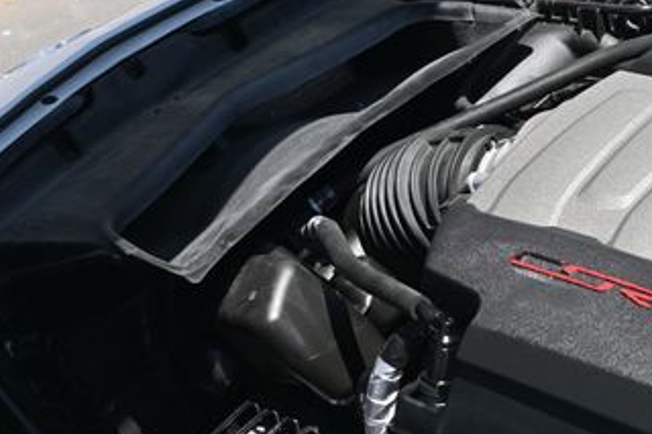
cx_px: 646
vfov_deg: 16.5
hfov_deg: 23.6
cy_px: 306
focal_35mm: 82
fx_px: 1493
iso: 110
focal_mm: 27.5
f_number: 5.6
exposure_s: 1/250
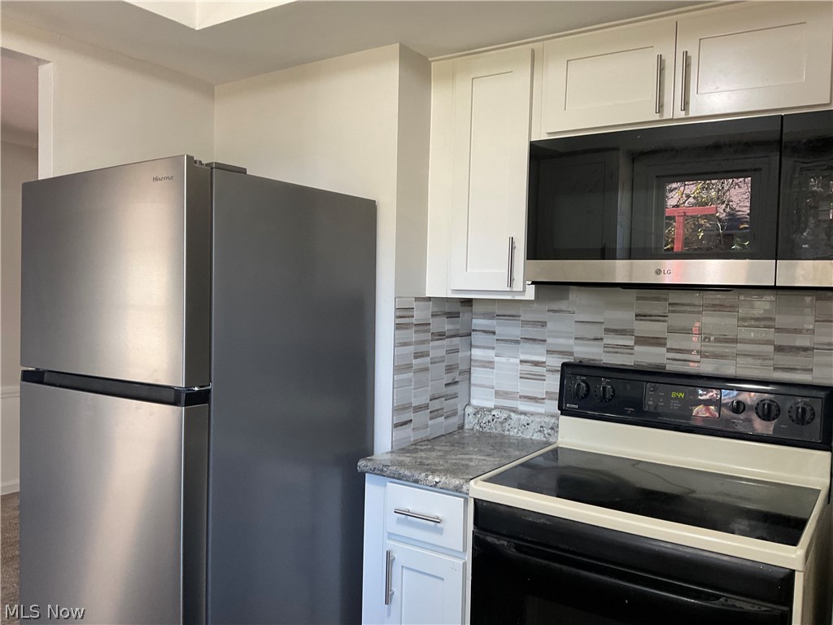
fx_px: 698
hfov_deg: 61.7
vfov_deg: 48.2
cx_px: 416
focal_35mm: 29
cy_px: 312
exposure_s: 1/60
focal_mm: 3
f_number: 1.8
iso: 100
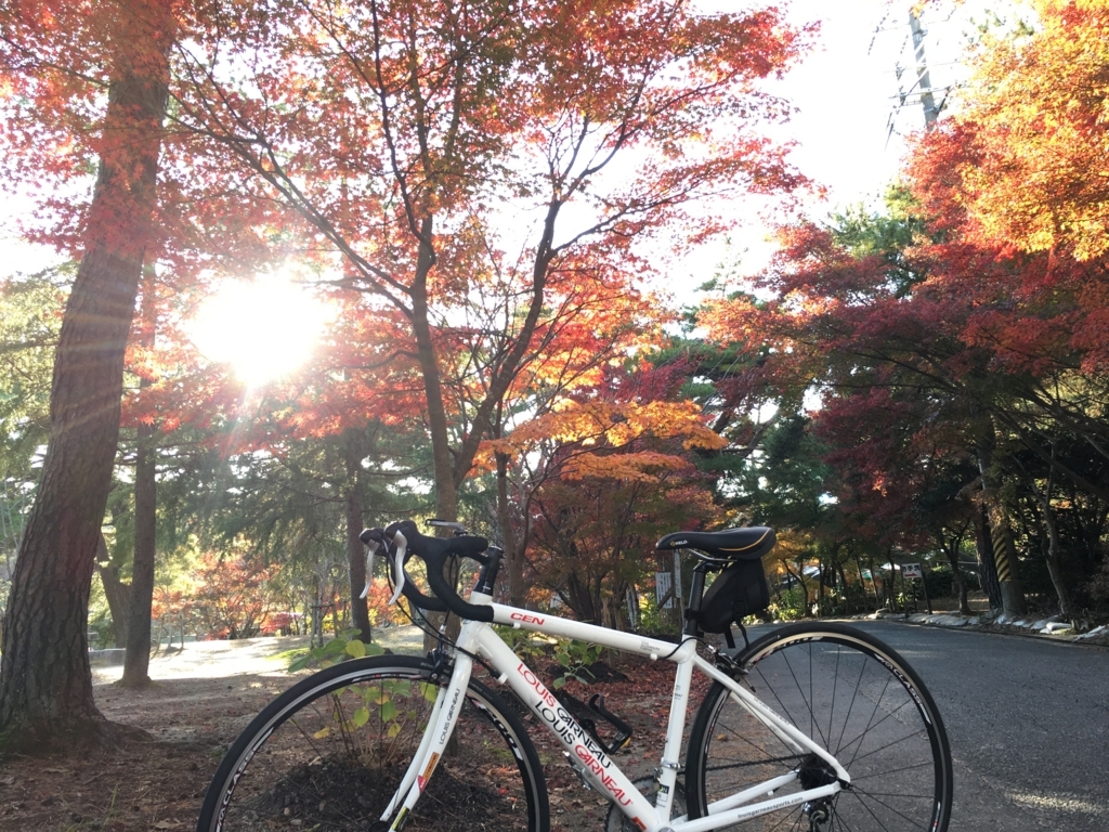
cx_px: 554
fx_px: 929
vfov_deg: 48.2
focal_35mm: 29
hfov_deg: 61.7
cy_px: 416
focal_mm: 4.15
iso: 25
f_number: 2.2
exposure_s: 1/60
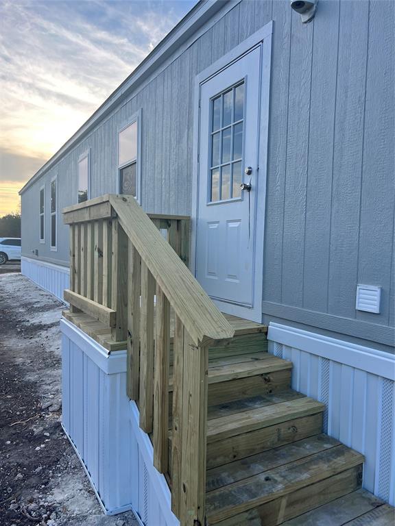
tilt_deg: -1.7
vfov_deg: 67.3
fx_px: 396
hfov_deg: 53.1
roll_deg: -0.8
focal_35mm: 26
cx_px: 198
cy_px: 263
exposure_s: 1/840
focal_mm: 5.7
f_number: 1.5
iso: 50
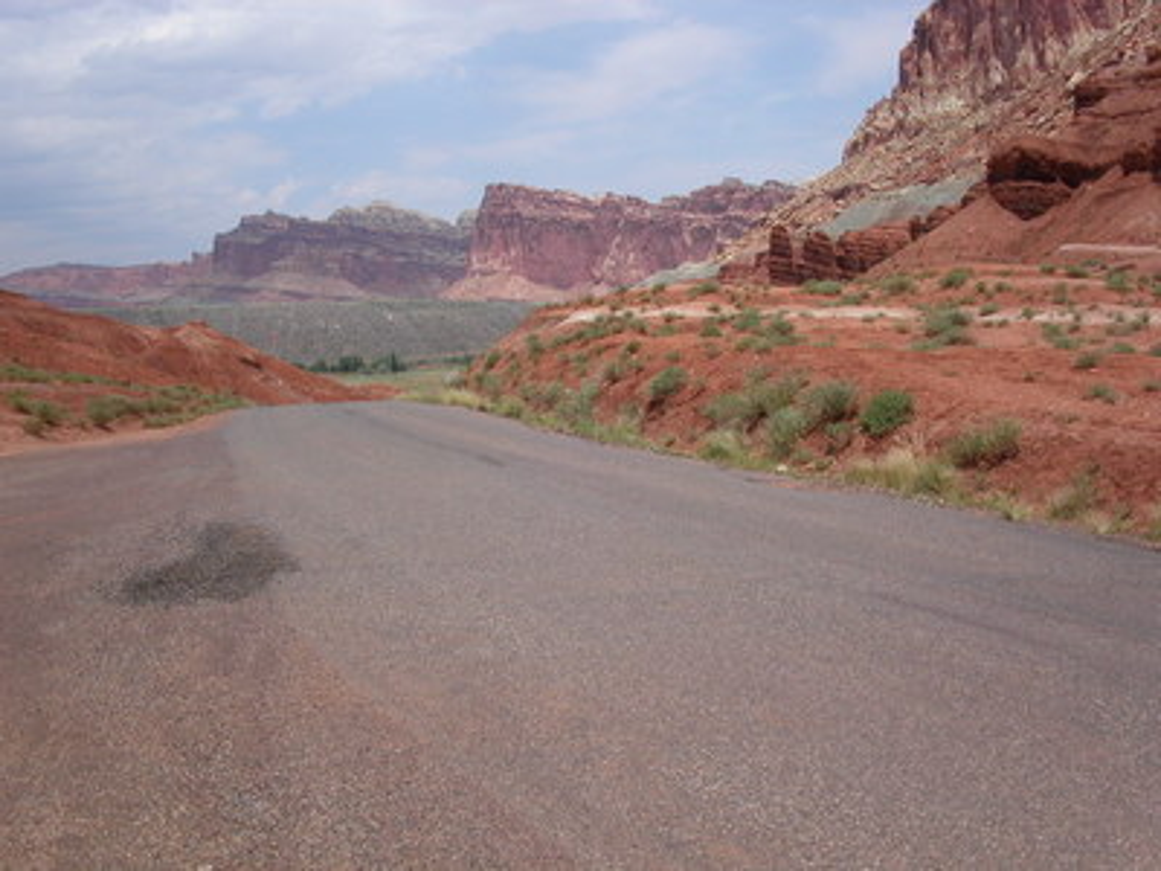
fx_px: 1274
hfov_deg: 49.0
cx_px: 580
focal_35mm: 38
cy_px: 436
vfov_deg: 37.7
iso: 100
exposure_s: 1/500
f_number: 8
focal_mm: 7.8
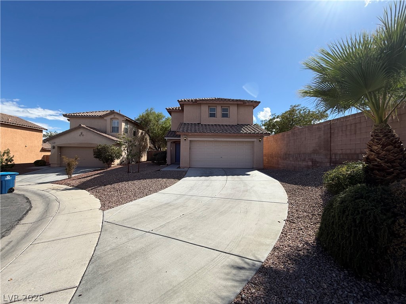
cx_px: 203
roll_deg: -0.3
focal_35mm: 14
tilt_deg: +0.2
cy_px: 152
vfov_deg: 85.7
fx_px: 164
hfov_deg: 102.1
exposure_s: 1/1017
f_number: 2.2
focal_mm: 2.22
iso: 20
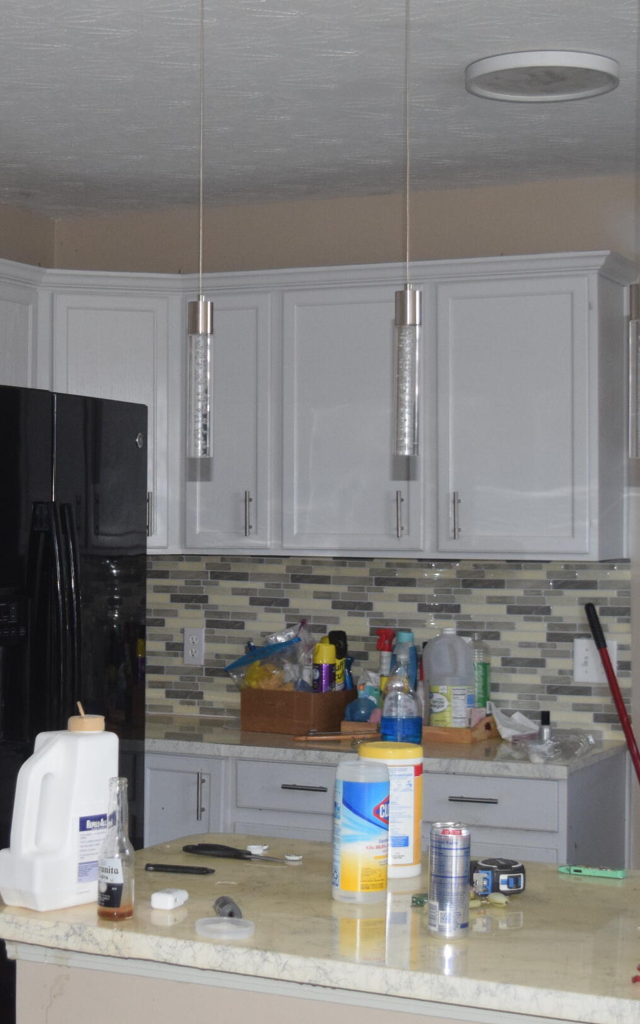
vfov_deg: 30.2
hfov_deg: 19.1
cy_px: 487
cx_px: 184
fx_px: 1898
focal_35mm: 68
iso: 1000
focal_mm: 24
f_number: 4
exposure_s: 1/60
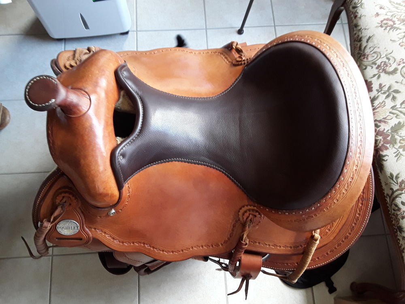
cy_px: 152
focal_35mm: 27
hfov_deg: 65.3
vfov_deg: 51.4
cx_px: 202
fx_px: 316
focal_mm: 2.91
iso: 80
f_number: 1.9
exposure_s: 1/33
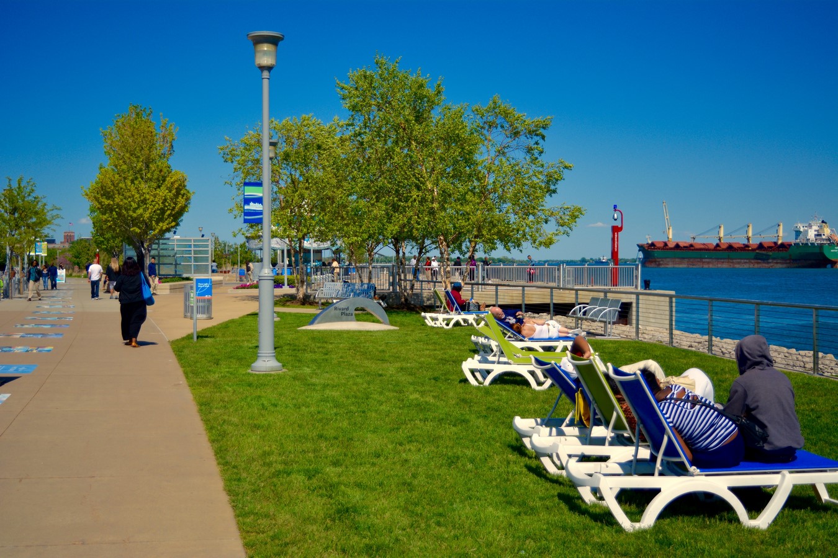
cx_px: 419
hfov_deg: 43.6
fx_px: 1047
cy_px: 279
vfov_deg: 29.9
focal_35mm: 45
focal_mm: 30
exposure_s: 1/2500
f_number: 4.2
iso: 100
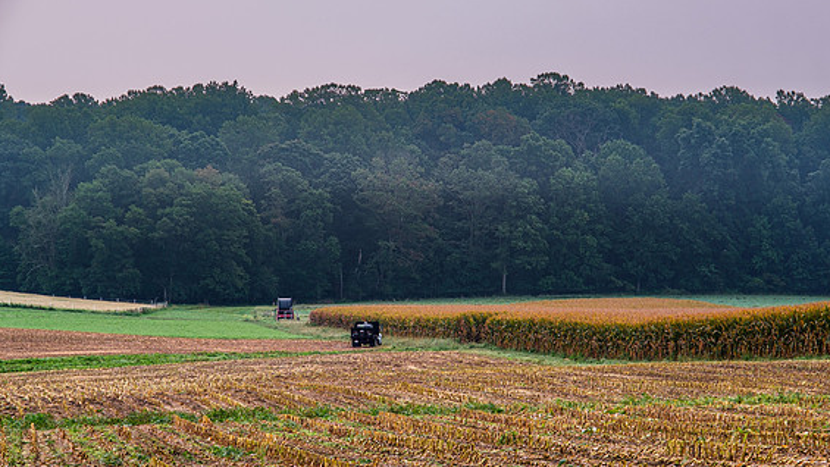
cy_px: 277
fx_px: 2839
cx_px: 425
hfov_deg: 16.6
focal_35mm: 129
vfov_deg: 9.4
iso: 320
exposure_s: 1/100
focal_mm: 80
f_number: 7.1
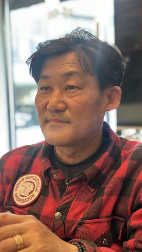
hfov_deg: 22.6
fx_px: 355
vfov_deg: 39.2
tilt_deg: -1.8
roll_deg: +0.6
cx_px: 77
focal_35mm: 53
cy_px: 127
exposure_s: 1/60
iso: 250
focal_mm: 6.86
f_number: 1.78
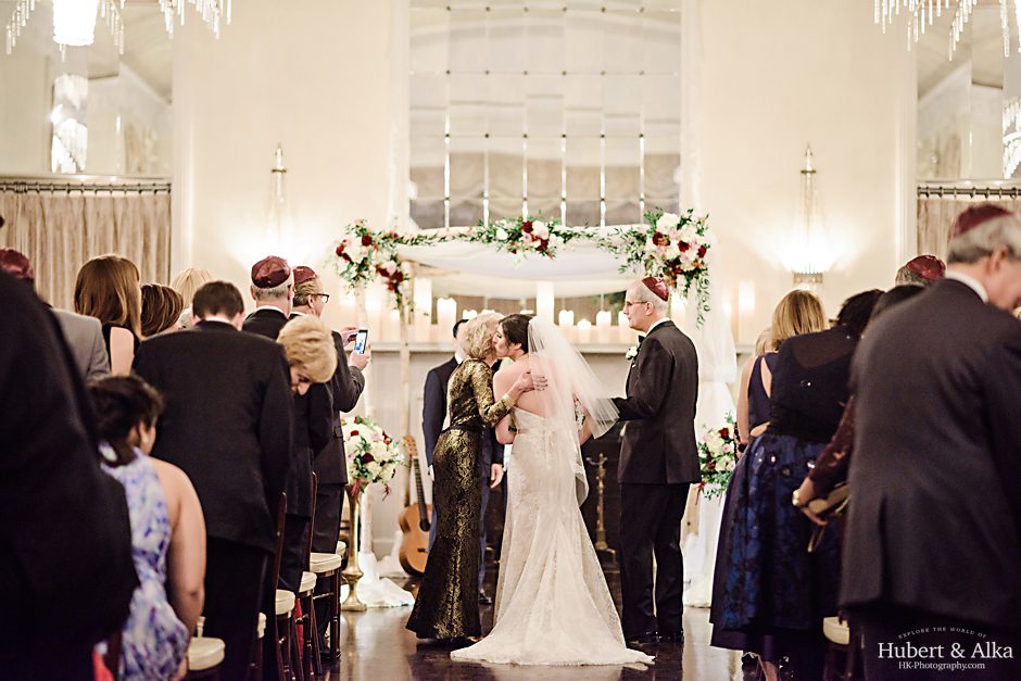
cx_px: 510
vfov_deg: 16.1
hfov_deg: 23.9
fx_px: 2411
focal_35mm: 85
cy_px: 340
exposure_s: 1/50
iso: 1250
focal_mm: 85
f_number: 1.8
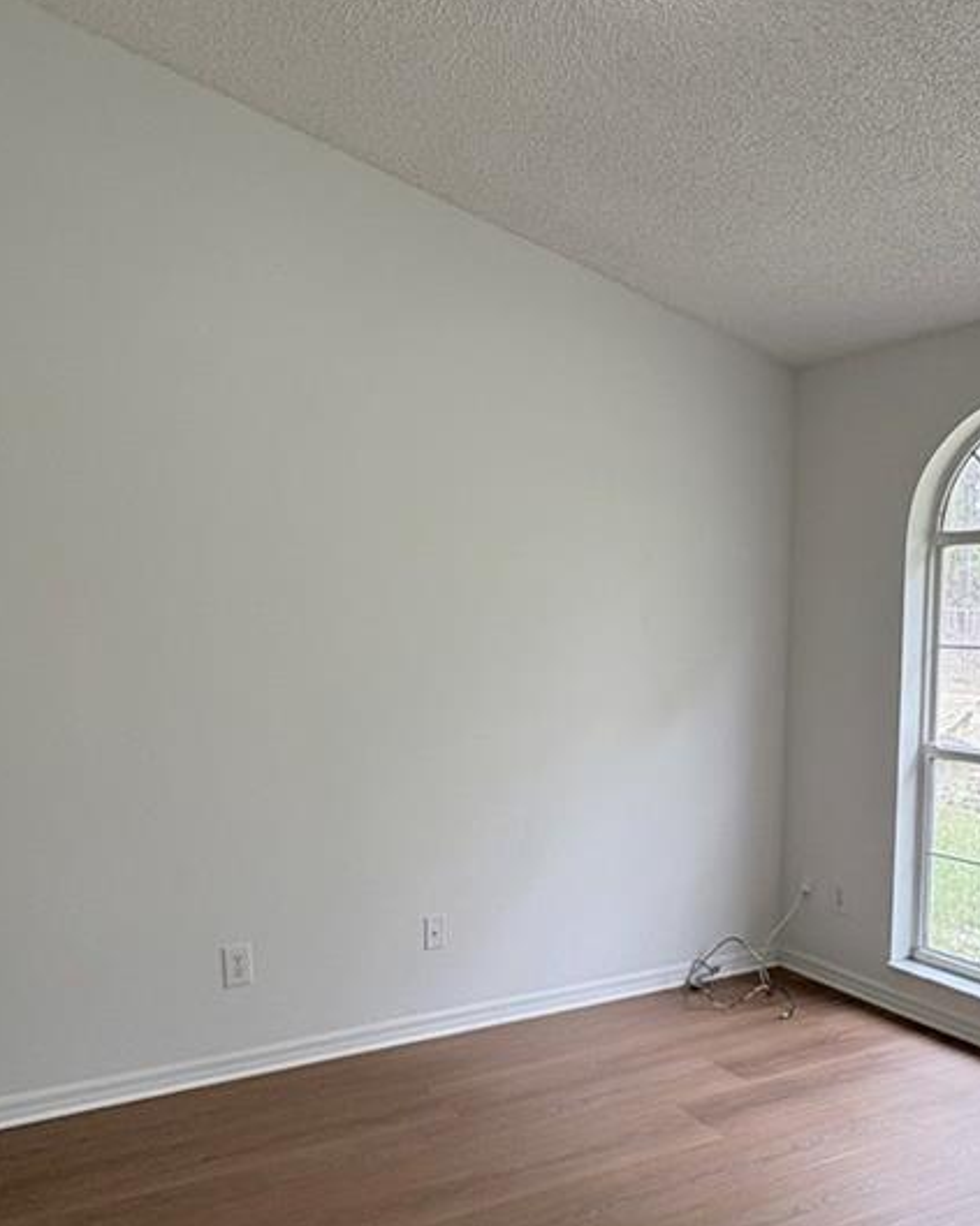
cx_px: 477
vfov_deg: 56.9
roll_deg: -0.7
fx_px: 1124
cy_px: 709
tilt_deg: -5.9
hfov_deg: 47.1
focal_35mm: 31
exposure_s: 1/99
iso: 80
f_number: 2.2
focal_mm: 2.22
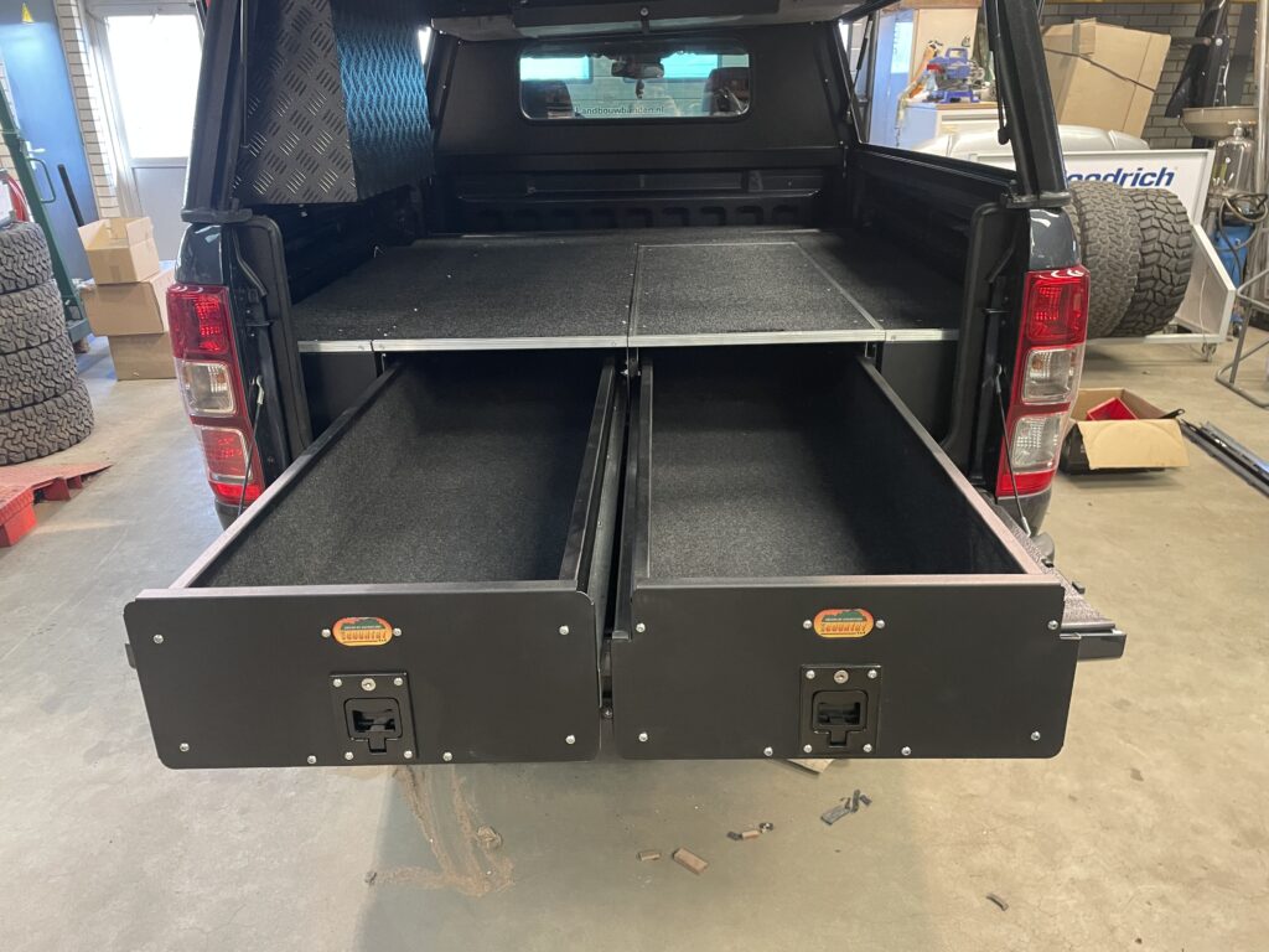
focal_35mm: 26
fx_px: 953
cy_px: 476
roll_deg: +0.7
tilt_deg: -22.1
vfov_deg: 53.1
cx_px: 634
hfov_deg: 67.3
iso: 400
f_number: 1.6
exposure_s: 1/50
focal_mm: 4.2
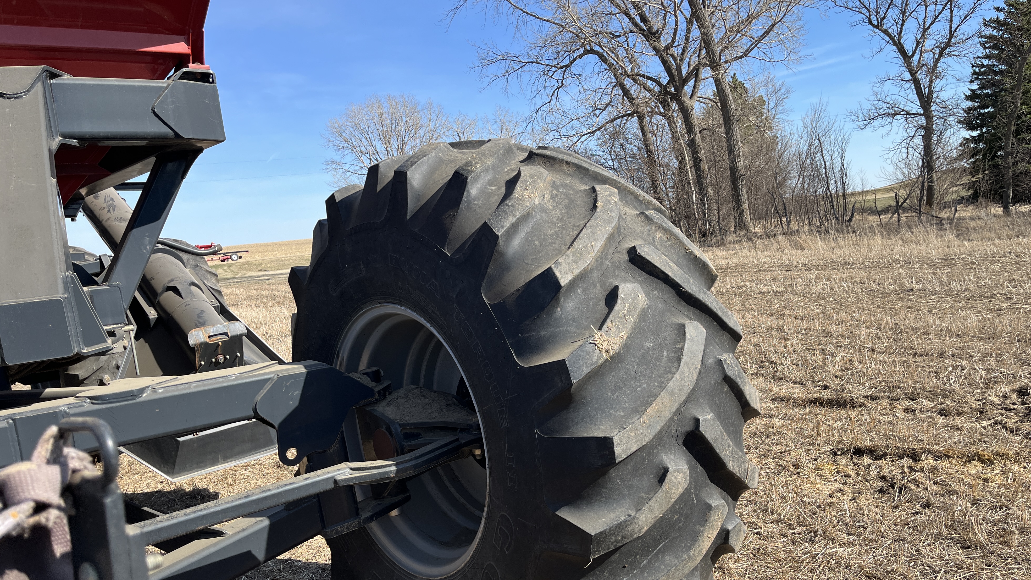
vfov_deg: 39.9
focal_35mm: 29
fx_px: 793
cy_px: 362
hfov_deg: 66.1
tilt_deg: -10.7
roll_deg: +6.8
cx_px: 520
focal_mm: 5.1
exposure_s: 1/2062
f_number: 1.6
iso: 50
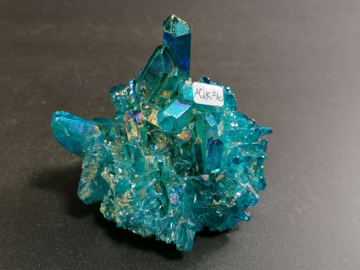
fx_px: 395
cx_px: 180
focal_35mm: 38
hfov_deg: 49.0
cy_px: 135
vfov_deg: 37.7
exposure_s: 1/50
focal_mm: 4.75
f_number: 1.8
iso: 64
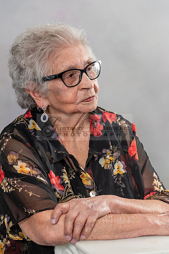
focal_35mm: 94
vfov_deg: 21.6
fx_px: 663
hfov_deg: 14.5
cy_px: 130
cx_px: 117
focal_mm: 60
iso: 200
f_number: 5.6
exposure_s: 1/125
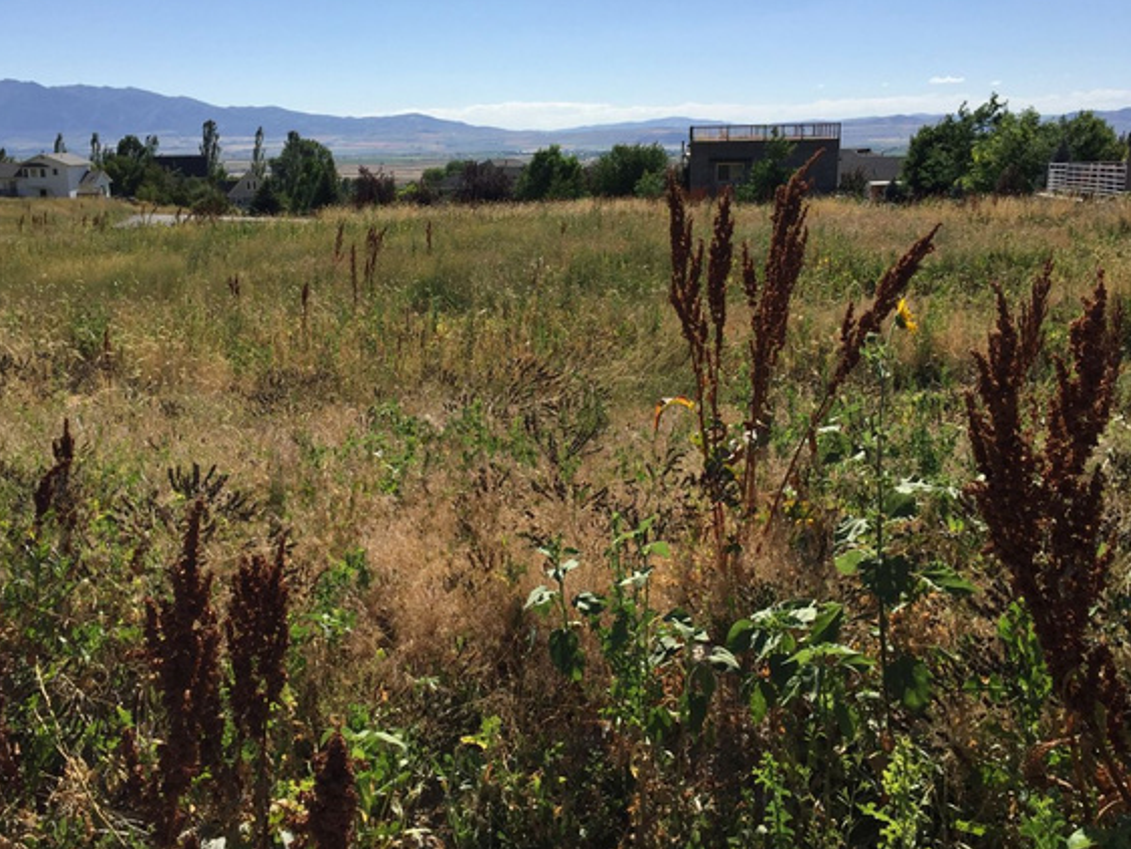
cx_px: 535
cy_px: 390
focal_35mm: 33
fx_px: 1079
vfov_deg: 42.9
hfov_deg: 55.3
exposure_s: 1/3049
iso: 32
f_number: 2.2
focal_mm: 4.15
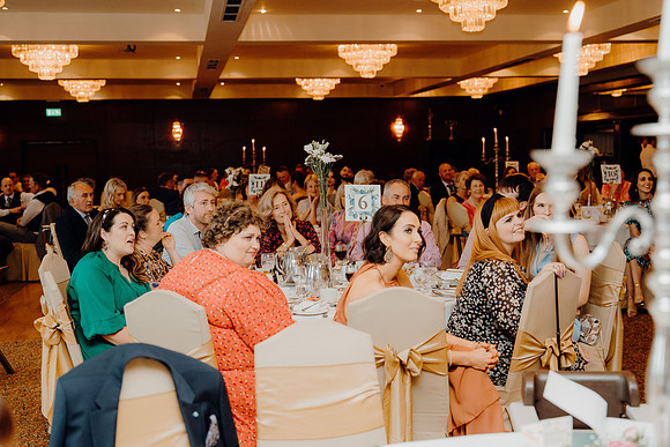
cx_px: 335
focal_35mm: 47
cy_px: 224
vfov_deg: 28.7
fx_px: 875
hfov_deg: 41.9
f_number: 2.8
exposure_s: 1/200
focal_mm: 47
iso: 1250
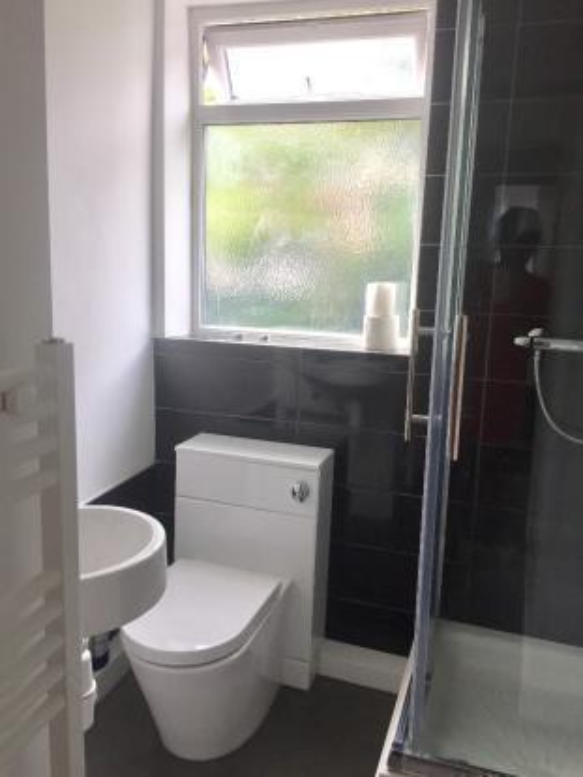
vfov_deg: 61.6
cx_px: 292
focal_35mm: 29
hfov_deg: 48.3
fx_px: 651
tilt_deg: -9.8
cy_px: 388
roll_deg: -2.1
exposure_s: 1/100
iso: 40
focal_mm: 4.15
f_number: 2.2
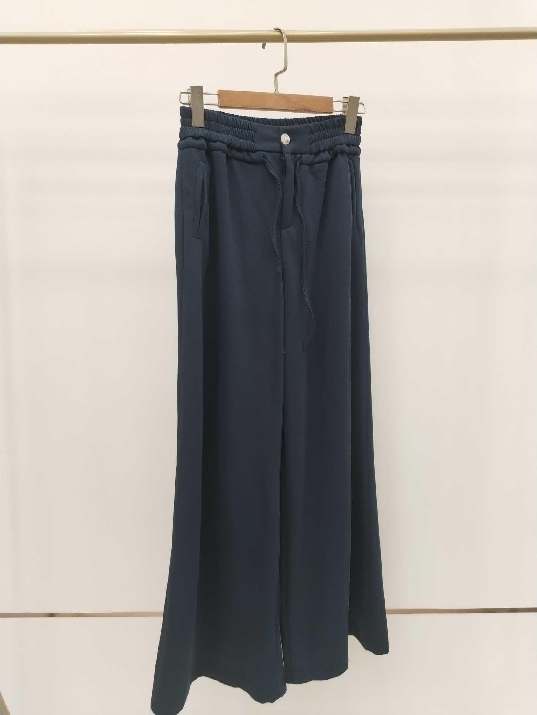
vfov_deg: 61.7
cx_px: 268
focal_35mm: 29
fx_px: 600
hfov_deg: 48.2
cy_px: 358
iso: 209
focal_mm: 4.75
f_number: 1.8
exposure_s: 1/60
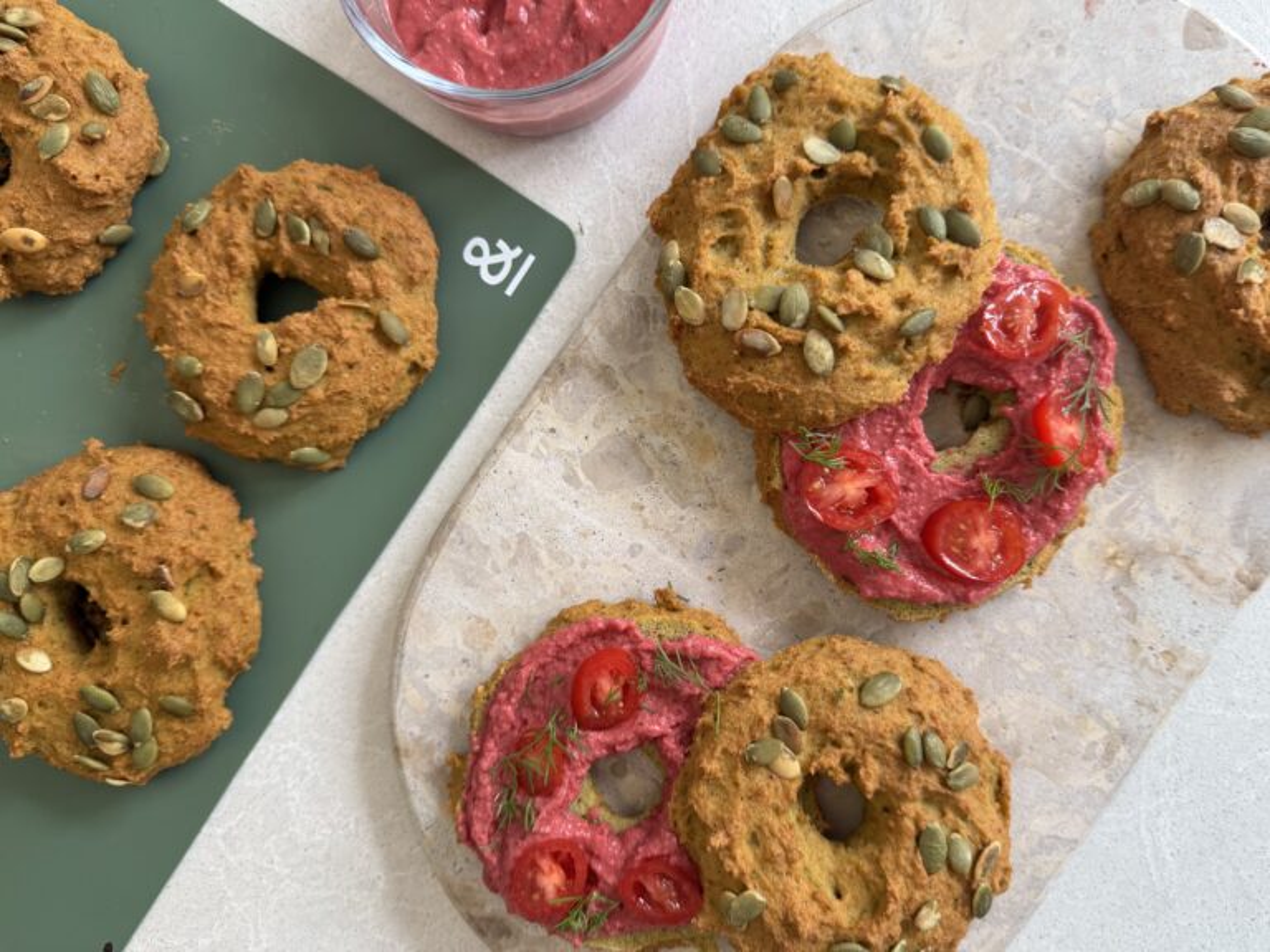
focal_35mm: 24
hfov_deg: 71.6
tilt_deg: -88.3
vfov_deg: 56.8
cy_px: 476
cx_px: 635
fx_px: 881
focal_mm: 6.76
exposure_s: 1/121
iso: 160
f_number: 1.78
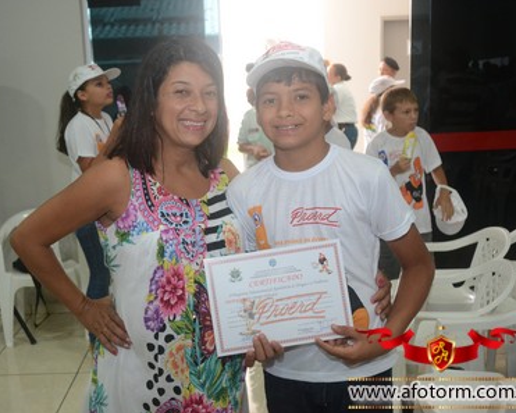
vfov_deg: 36.5
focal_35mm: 41
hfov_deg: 44.7
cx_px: 232
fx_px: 626
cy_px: 207
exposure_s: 1/100
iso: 1600
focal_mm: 24
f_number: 3.8
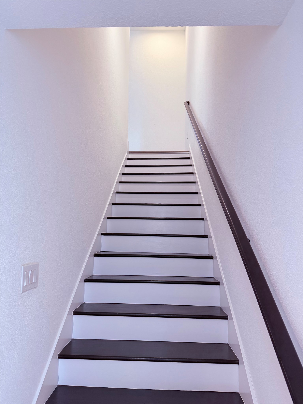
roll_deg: -0.7
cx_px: 152
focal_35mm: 24
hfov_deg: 56.8
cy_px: 202
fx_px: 280
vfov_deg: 71.6
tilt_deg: +6.8
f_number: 1.78
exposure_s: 1/120
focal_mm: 6.76
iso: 160
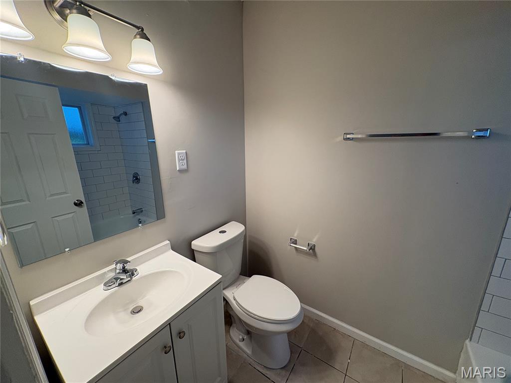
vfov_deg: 85.7
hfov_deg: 102.1
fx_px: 207
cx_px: 256
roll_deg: +1.4
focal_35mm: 14
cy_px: 192
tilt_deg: -14.4
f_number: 2.2
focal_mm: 2.22
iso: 125
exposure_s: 1/120
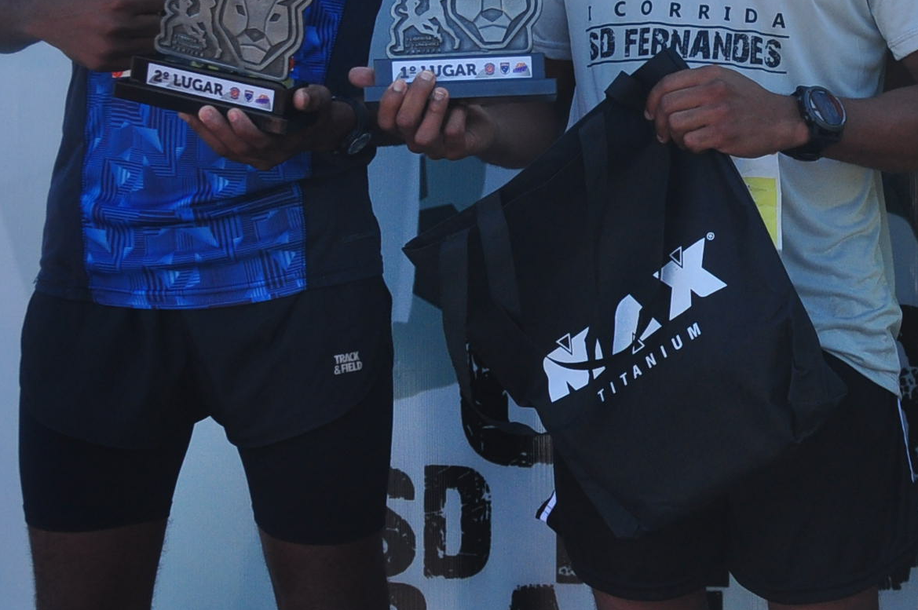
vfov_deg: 8.3
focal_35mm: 165
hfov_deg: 12.4
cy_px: 132
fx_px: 4203
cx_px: 759
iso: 320
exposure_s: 1/640
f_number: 7.1
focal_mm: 40
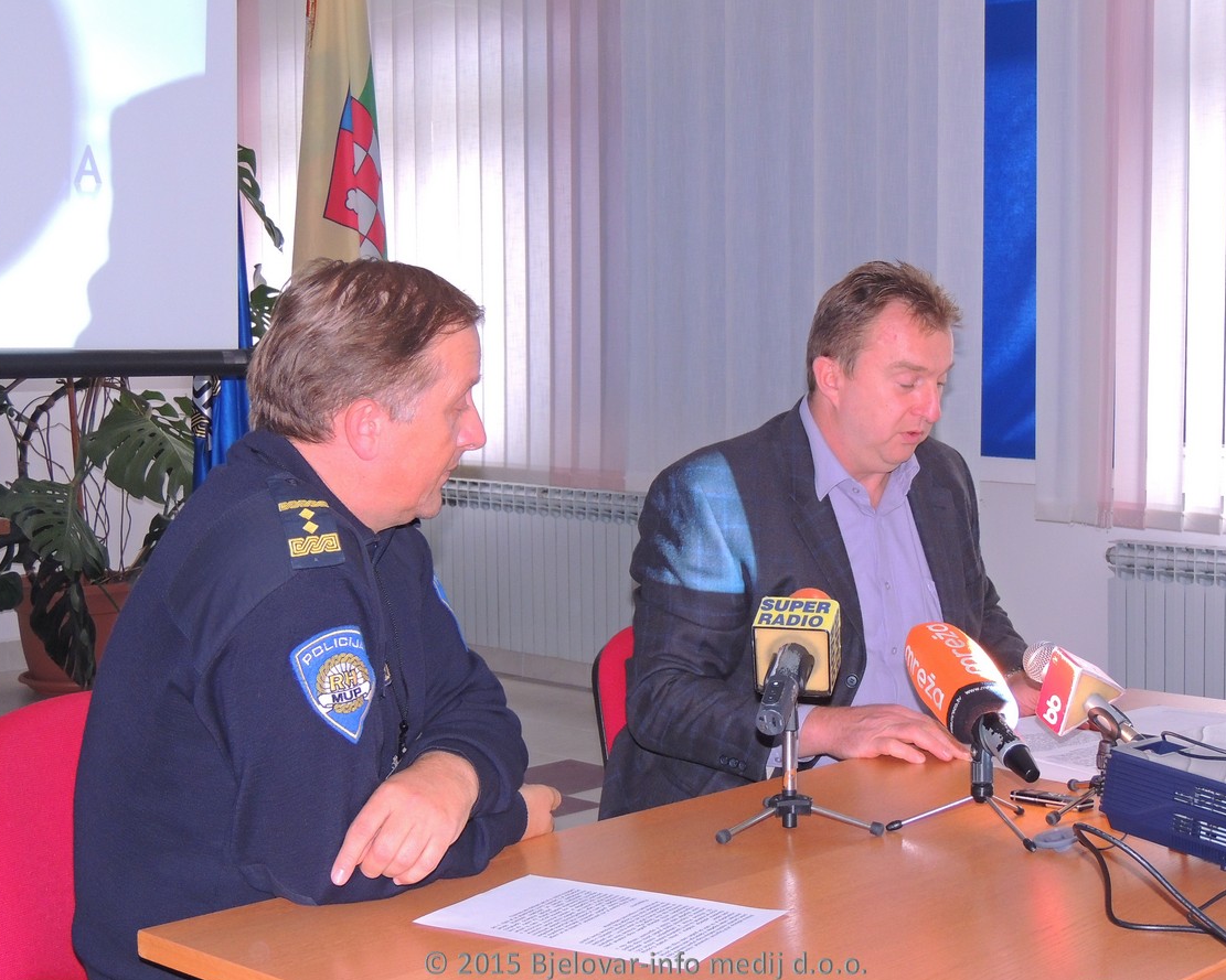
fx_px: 2105
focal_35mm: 58
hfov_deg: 32.5
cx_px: 646
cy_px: 495
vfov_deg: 26.2
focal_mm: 9.8
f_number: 3.7
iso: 400
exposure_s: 1/50
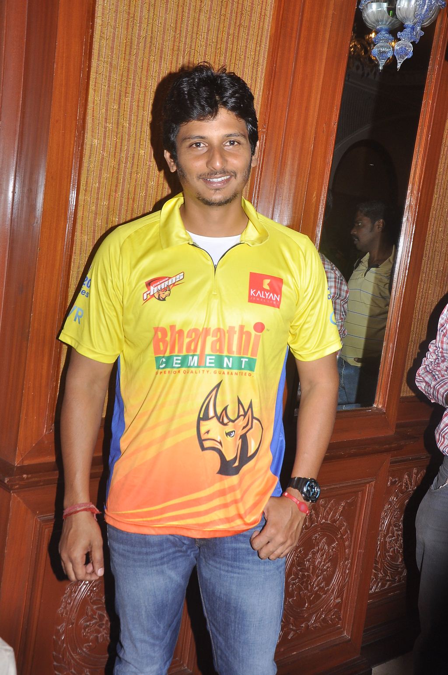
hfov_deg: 29.8
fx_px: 842
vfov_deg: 43.7
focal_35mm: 45
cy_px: 338
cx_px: 224
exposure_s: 1/100
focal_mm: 30
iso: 400
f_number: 11
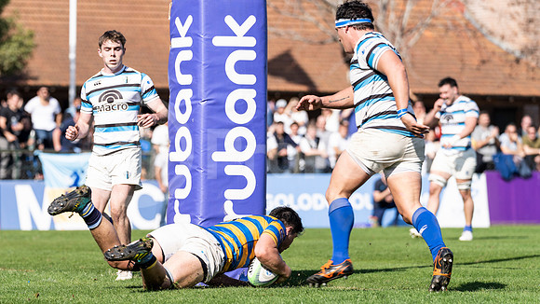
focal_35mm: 245
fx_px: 3510
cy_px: 211
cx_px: 196
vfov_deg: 5.0
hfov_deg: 8.8
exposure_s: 1/800
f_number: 3.5
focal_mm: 165
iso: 100
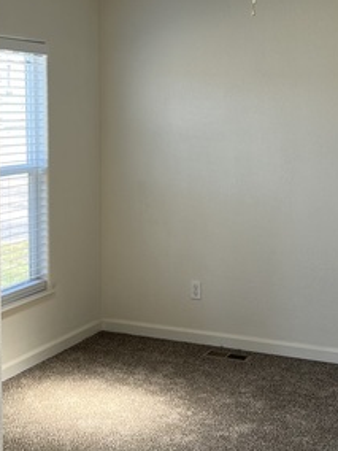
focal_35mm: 61
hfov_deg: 24.0
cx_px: 146
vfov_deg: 31.6
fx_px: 794
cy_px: 180
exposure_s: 1/121
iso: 40
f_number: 1.5
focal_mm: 5.7
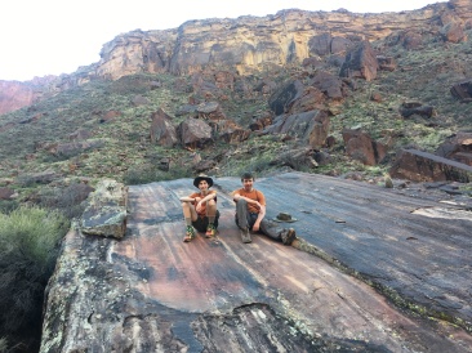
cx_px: 236
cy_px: 176
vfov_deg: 48.2
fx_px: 395
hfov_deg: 61.7
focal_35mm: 29
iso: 25
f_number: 2.2
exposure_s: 1/60
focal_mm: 4.15
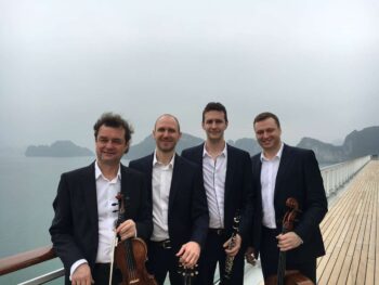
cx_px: 190
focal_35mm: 29
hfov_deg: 61.6
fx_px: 318
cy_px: 142
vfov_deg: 48.3
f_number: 2.2
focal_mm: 4.15
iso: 25
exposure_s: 1/1876
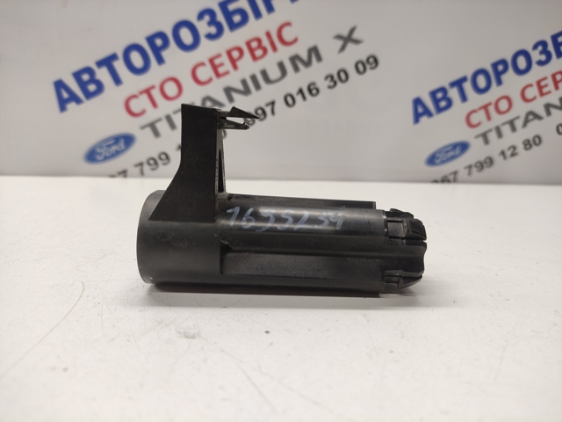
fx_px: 406
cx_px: 281
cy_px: 211
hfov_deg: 69.4
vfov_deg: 54.9
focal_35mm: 25
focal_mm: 5.43
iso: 164
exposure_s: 1/100
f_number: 1.89
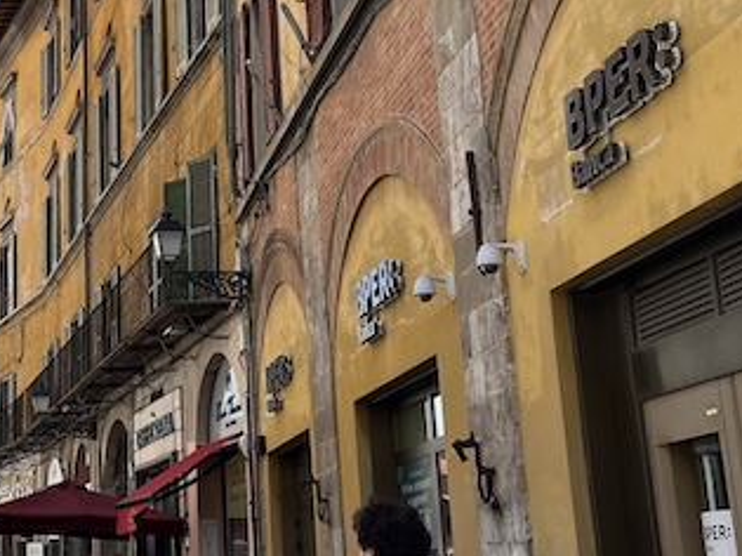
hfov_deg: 28.3
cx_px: 78
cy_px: 137
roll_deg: +0.3
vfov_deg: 22.0
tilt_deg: +17.9
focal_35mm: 66
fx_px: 1414
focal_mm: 5.1
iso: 50
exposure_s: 1/1517
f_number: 1.6
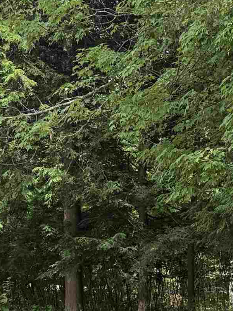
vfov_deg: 20.5
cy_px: 325
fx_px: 825
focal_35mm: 92
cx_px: 256
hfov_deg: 15.6
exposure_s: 1/1437
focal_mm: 6.76
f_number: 1.78
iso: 100
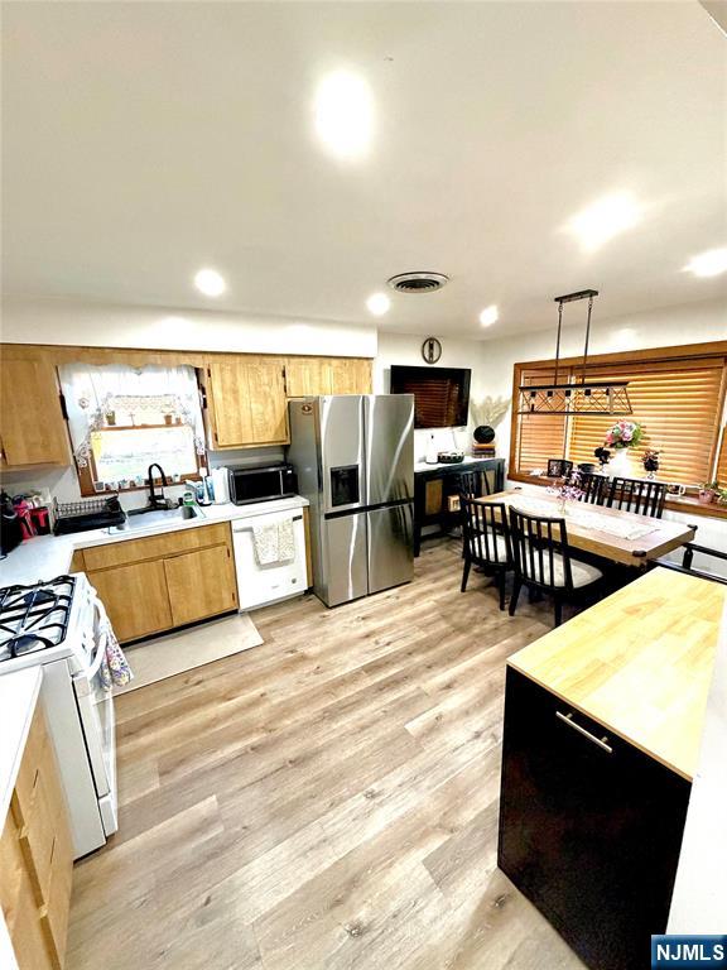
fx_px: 392
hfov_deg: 85.7
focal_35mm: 14
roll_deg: +1.6
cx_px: 364
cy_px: 485
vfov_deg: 102.1
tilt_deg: -13.3
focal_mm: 2.22
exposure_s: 1/60
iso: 500
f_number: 2.2
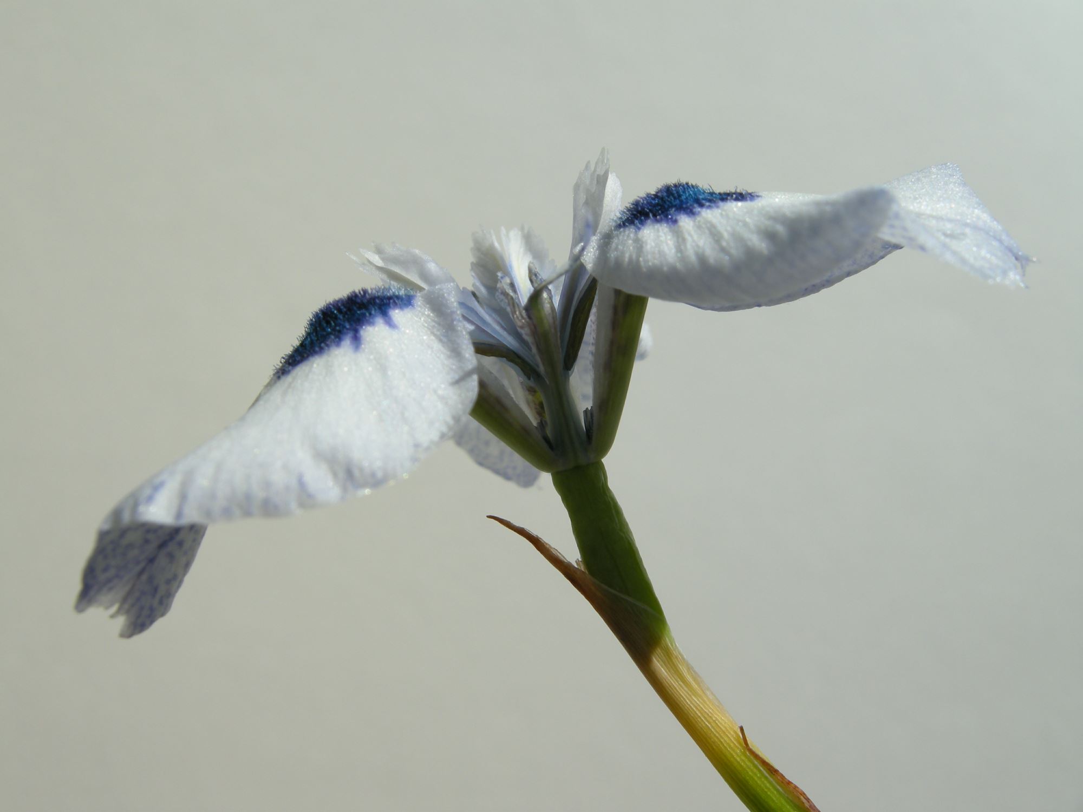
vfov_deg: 40.7
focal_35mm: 35
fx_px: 1095
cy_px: 406
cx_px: 542
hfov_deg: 52.6
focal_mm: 7.5
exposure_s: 1/360
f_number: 6.8
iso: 64
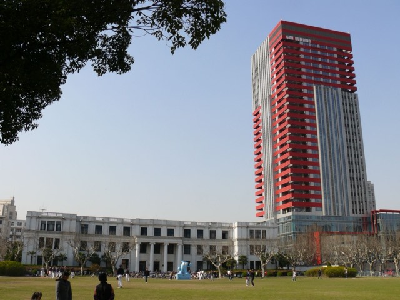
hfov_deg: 52.6
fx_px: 404
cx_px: 200
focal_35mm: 35
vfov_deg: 40.7
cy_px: 150
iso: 100
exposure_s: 1/400
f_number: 5.6
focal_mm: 7.4
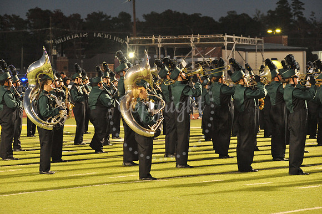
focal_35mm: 145
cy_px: 107
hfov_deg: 14.2
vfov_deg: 9.5
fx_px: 1296
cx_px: 161
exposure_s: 1/125
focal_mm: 145
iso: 5000
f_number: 5.6
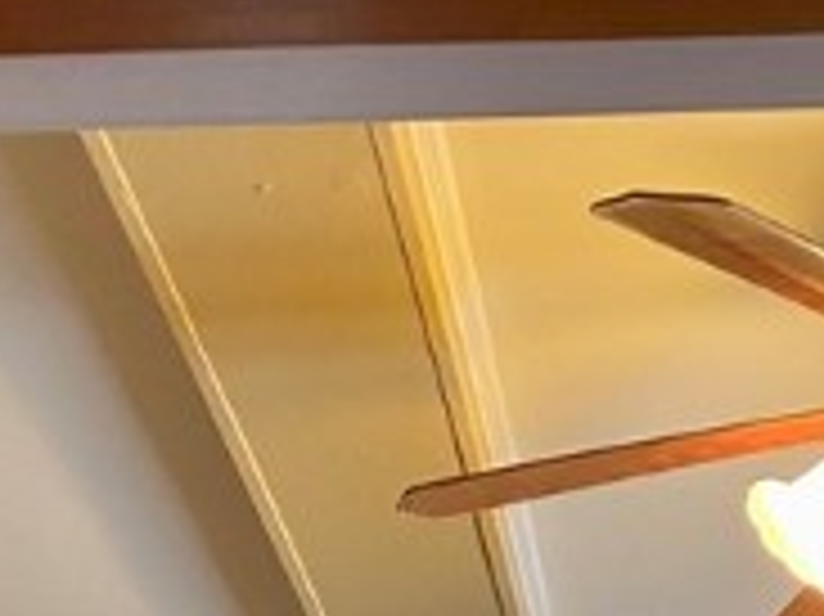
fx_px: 2593
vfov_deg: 10.6
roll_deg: +0.8
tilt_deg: -1.6
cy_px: 1695
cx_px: 756
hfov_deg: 17.8
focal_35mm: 109
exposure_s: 1/60
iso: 125
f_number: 1.8
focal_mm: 4.25
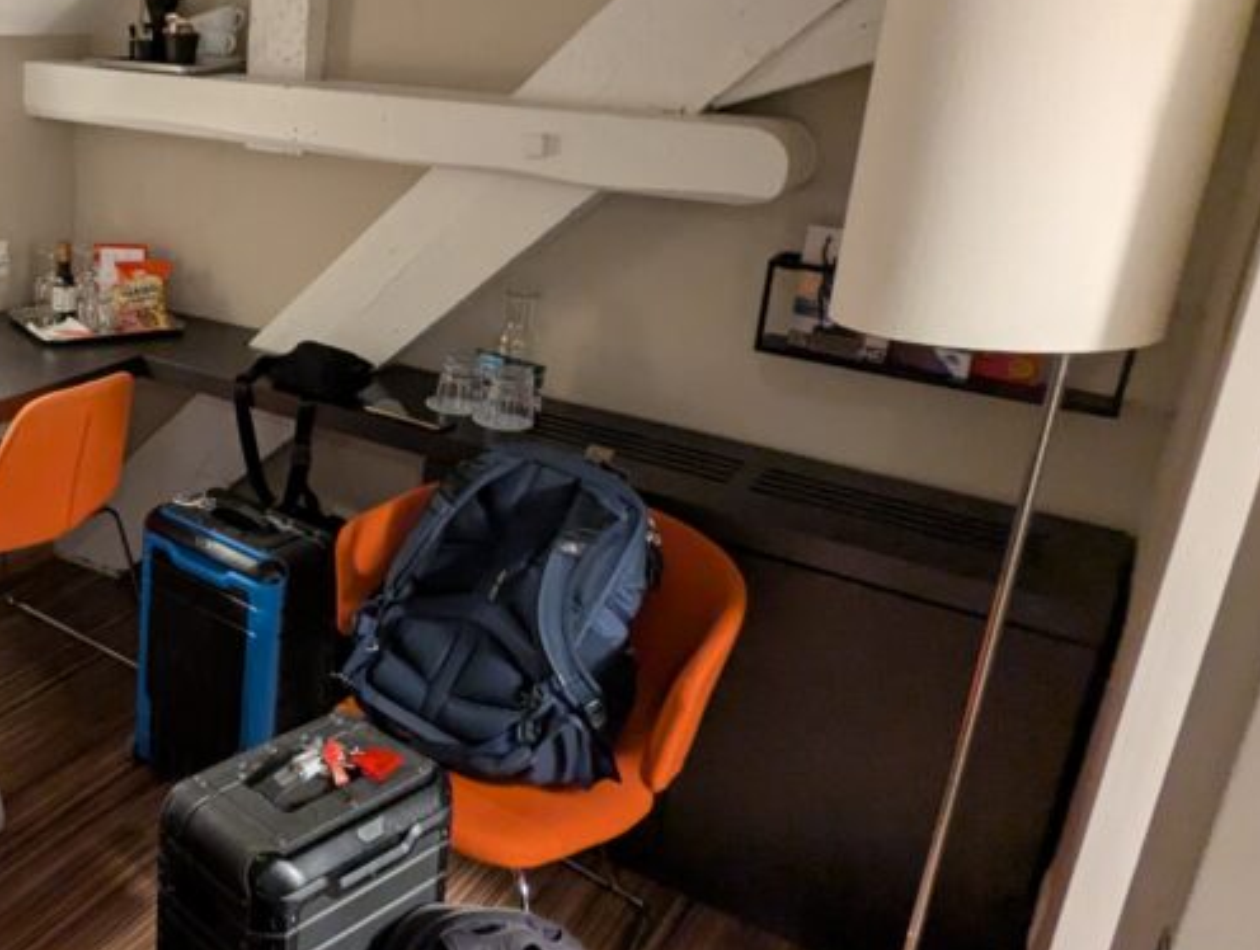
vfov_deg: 42.8
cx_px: 135
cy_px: 370
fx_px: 1204
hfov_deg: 49.5
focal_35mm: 33
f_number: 2.2
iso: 488
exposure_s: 1/25
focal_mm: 2.35
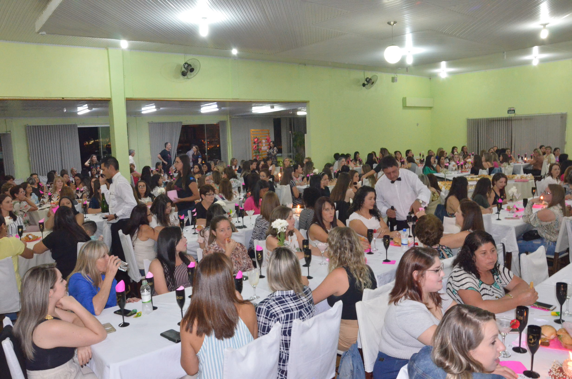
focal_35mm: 27
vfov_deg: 47.7
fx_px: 428
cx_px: 286
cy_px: 190
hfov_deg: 67.5
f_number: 8
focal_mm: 18
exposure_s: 1/80
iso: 5000
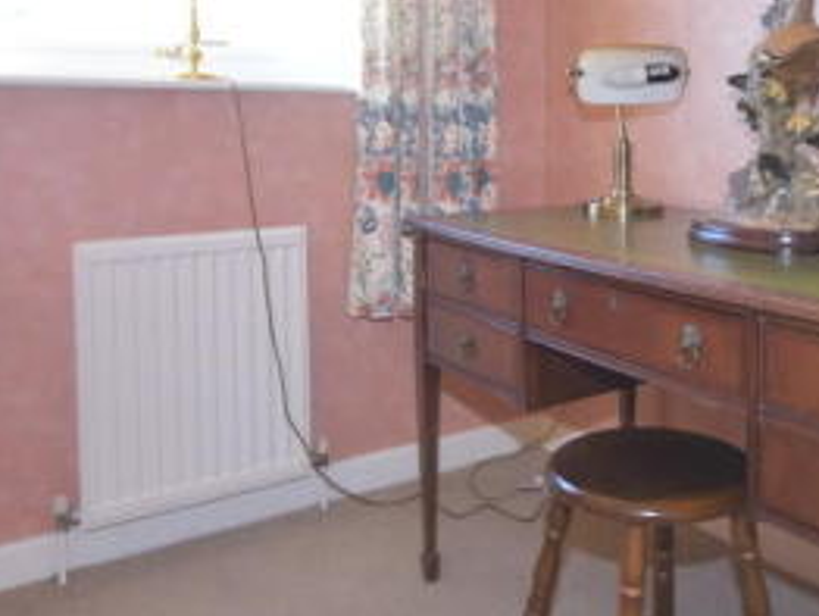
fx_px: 853
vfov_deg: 38.7
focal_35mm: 36
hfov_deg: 50.1
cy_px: 155
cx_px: 564
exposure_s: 1/160
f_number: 4
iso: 800
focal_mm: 10
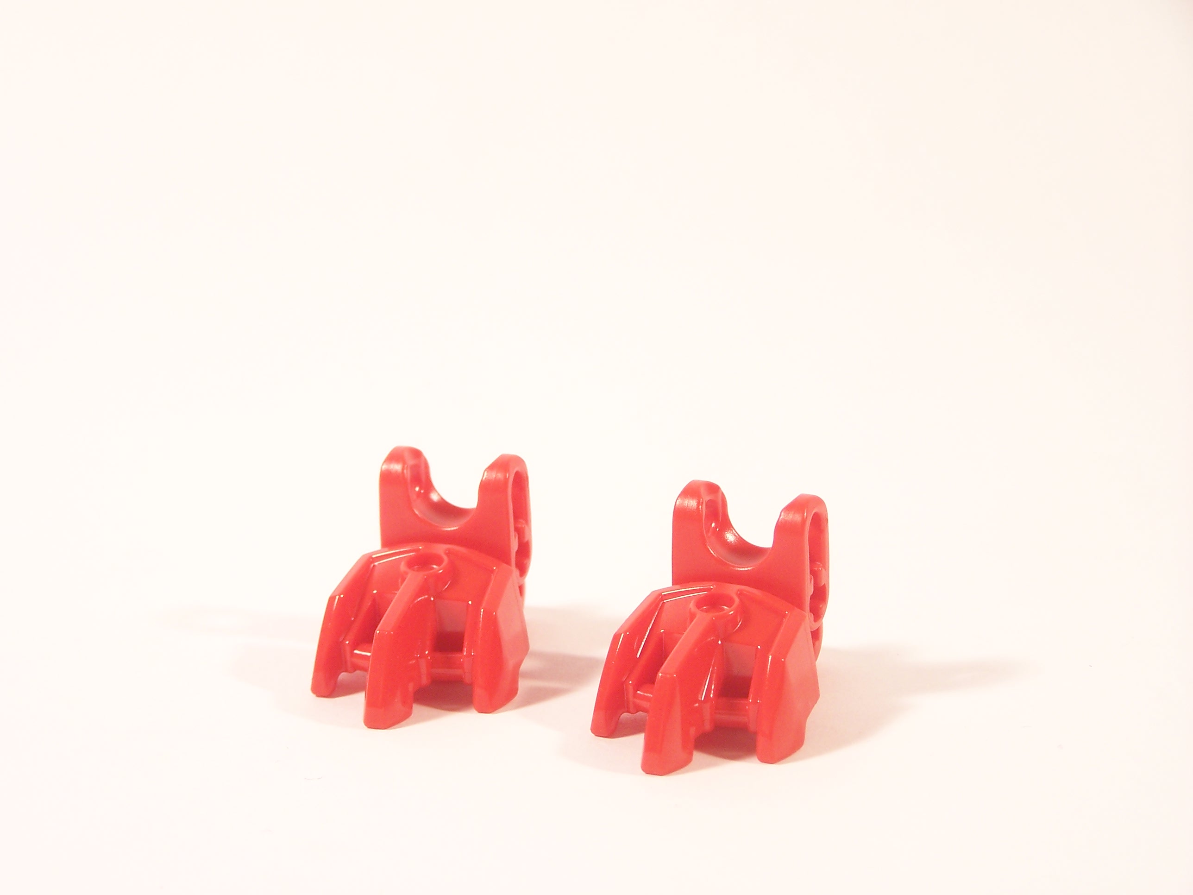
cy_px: 448
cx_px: 596
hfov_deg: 18.7
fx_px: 3619
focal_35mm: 105
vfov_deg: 14.1
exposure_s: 1/15
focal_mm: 17.5
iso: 100
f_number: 3.2
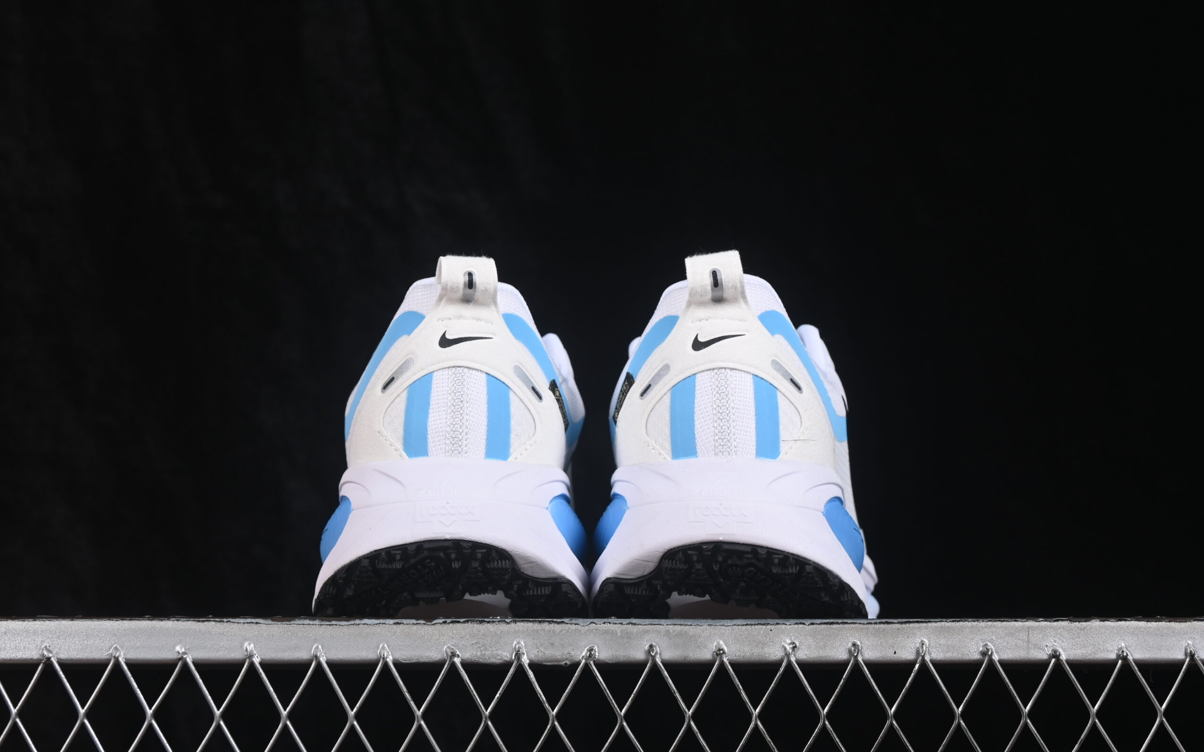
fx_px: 2527
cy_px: 367
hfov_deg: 26.8
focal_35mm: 77
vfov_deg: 16.9
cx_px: 598
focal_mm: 50
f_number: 8
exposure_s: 1/80
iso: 160
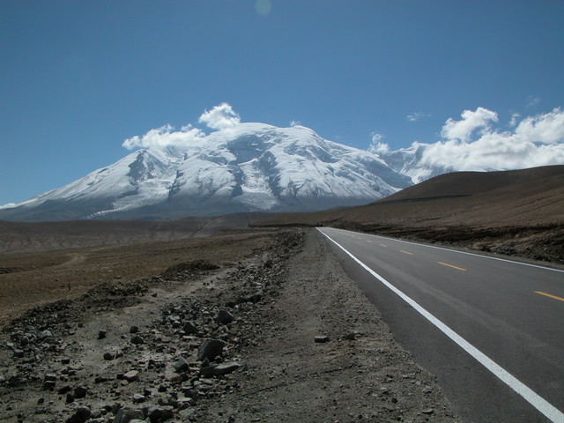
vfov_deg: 40.7
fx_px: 570
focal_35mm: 35
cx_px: 282
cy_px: 212
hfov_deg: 52.6
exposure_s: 1/763
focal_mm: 8.9
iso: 100
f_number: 8
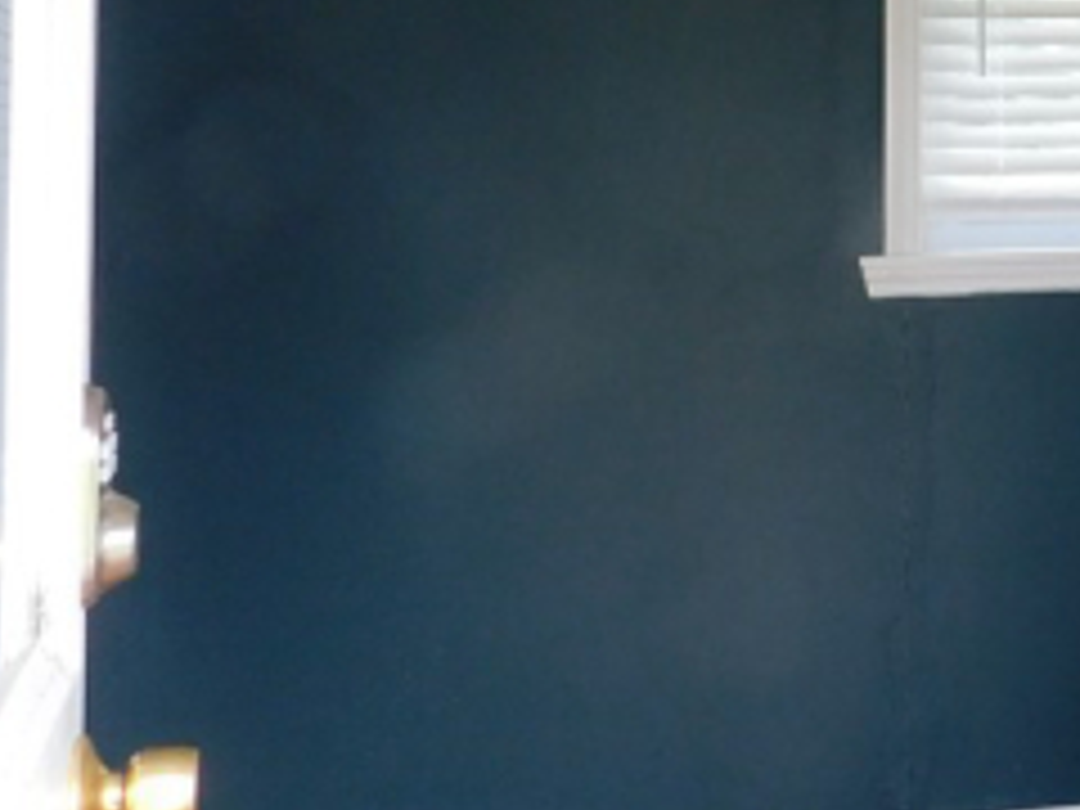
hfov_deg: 26.5
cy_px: 18
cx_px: 1334
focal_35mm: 64
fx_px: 1997
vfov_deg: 22.2
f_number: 3
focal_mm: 4
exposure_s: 1/30
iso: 200
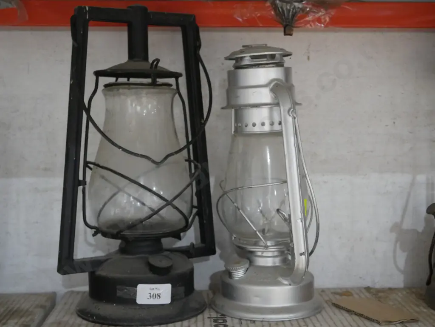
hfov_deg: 35.5
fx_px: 679
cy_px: 164
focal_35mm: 54
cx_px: 218
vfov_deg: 27.1
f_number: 5.3
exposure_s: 1/40
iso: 3200
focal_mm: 27
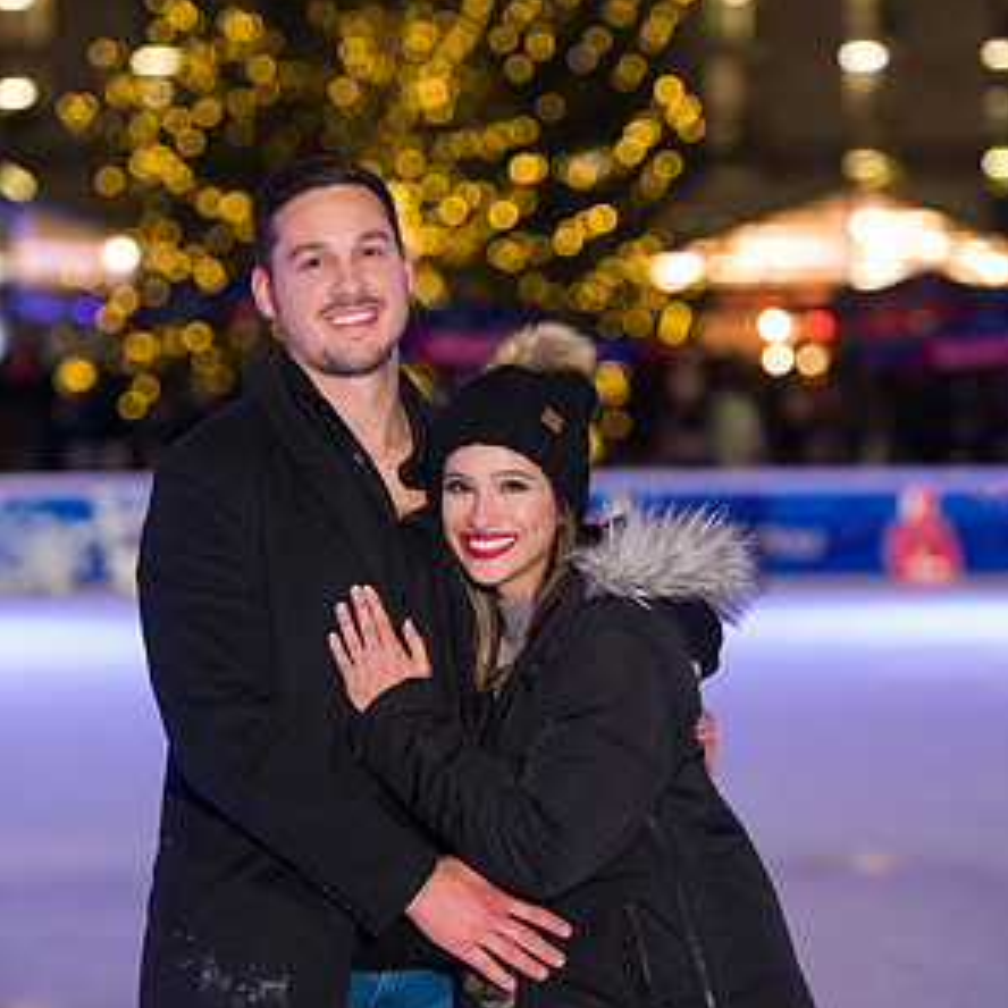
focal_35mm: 155
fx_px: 5106
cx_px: 506
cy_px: 531
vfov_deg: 11.3
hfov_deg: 11.3
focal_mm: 120
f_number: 3.2
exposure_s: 1/200
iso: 2000
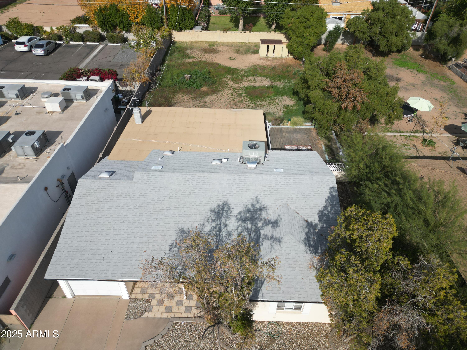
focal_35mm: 24
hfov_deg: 71.6
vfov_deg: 56.8
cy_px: 175
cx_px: 234
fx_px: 324
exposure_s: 1/3200
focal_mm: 6.72
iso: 110
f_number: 1.7
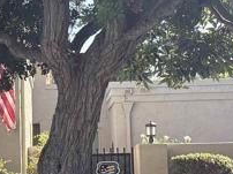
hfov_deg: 14.8
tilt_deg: +2.5
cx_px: 25
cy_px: 145
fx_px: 887
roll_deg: +1.5
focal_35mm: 132
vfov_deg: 11.2
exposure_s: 1/1117
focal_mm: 5.96
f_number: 1.6
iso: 50
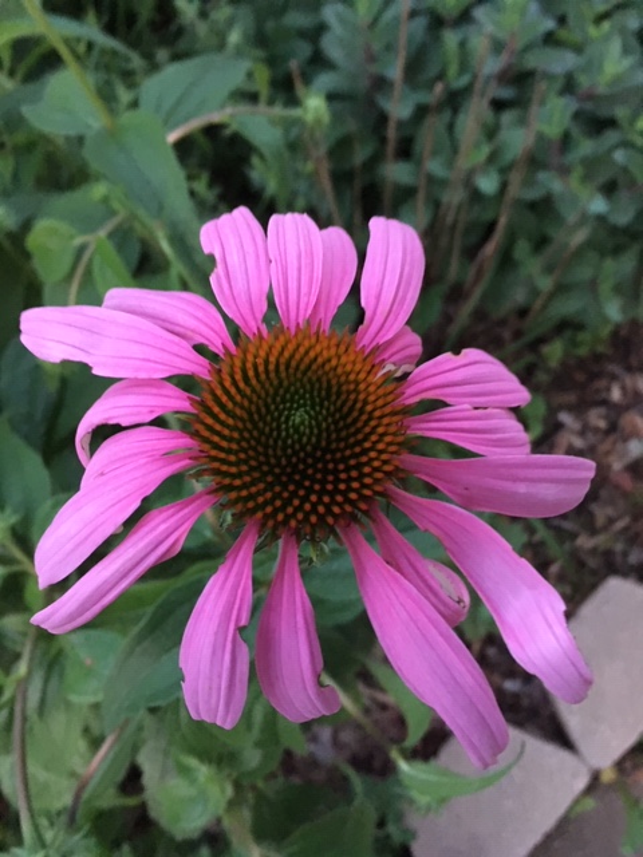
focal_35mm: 29
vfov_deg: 61.7
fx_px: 718
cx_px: 322
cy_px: 428
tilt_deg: -74.4
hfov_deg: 48.2
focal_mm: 4.15
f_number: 2.2
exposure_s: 1/15
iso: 250
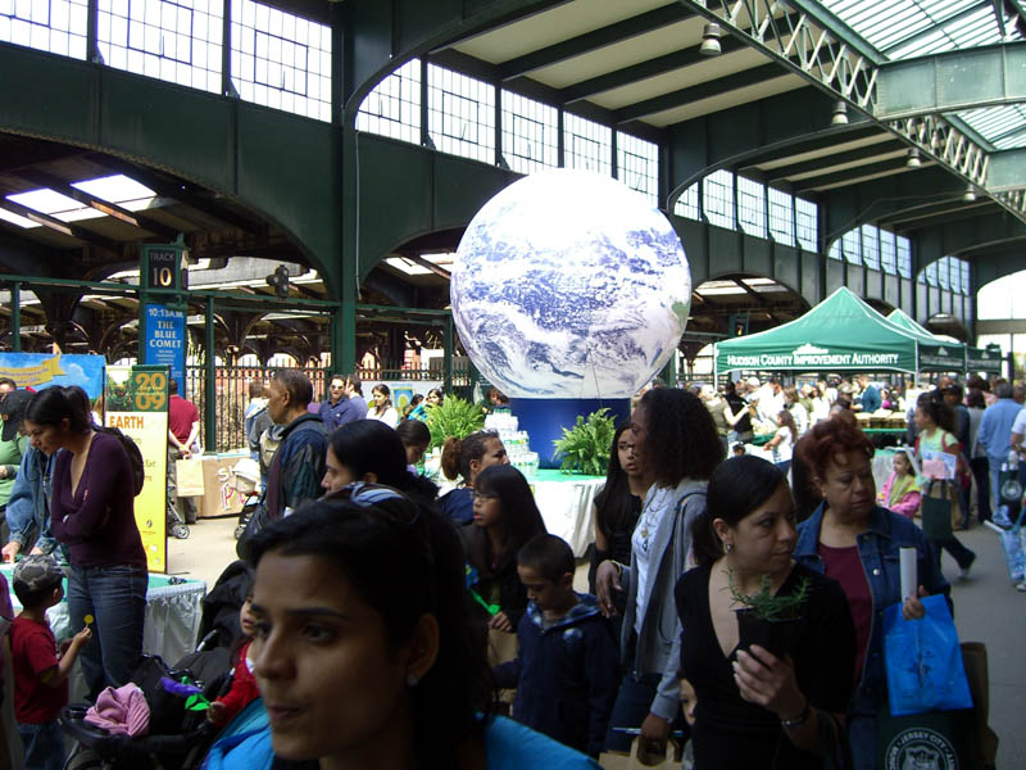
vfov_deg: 37.7
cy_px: 385
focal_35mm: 38
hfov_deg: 49.0
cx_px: 513
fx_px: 1126
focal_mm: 7.9
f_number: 2.8
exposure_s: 1/100
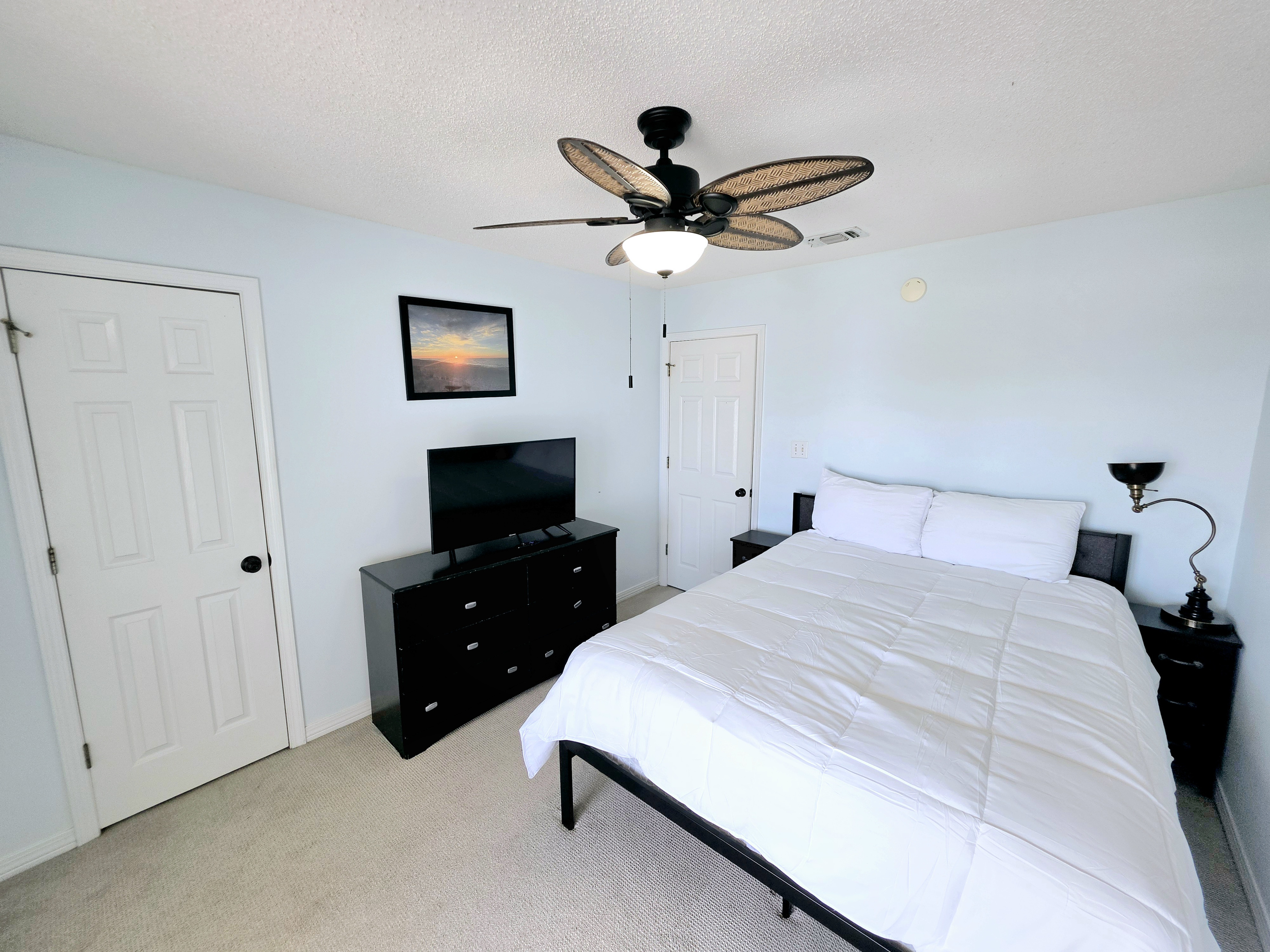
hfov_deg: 106.2
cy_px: 476
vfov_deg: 89.9
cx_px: 635
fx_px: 477
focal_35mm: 13
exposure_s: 1/120
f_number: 1.9
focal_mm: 2.2
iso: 40
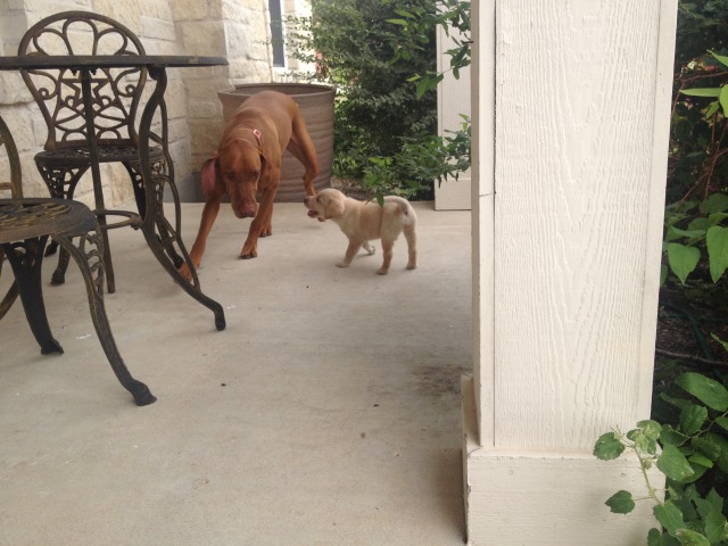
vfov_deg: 40.7
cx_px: 364
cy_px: 273
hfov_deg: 52.6
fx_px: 736
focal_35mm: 35
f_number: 2.4
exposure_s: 1/409
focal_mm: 4.28
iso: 50
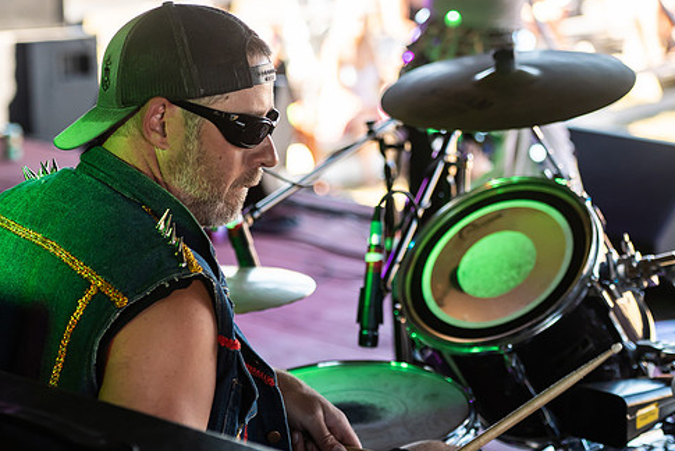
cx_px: 223
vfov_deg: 11.5
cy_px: 206
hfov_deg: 17.1
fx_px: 2232
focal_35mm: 119
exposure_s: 1/800
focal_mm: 70
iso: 500
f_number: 2.8
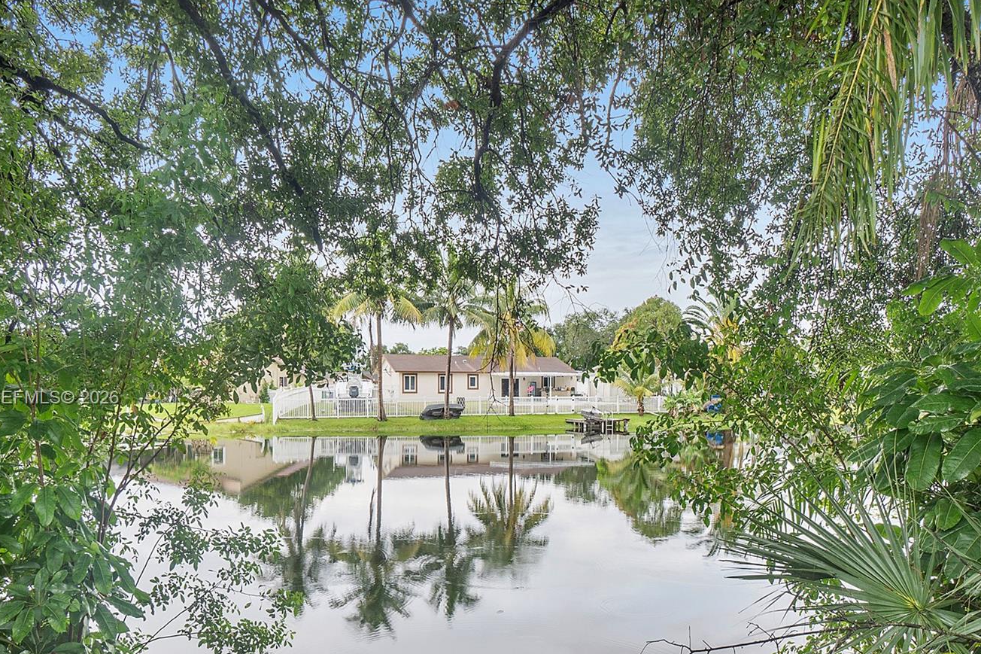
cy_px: 399
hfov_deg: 67.4
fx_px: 736
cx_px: 487
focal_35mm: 27
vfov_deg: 47.6
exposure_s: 1/50
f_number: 9
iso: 200
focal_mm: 15
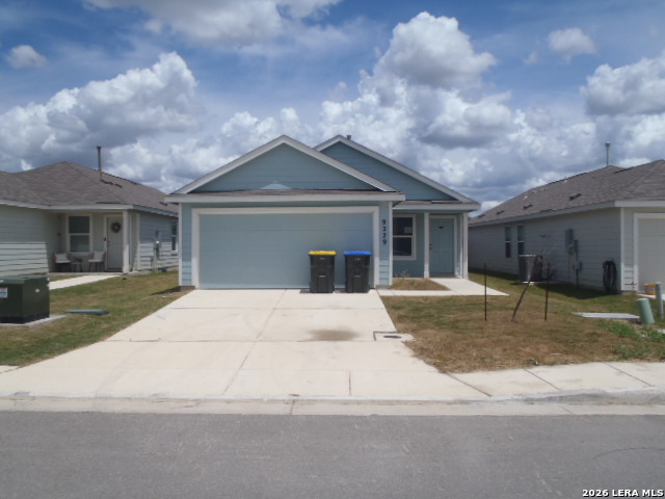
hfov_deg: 63.4
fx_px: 538
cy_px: 250
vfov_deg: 49.7
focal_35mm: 28
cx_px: 332
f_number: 10
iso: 100
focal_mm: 5
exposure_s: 1/250
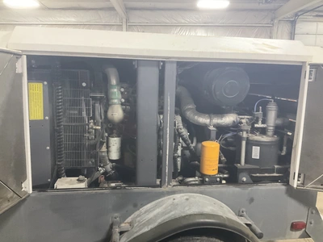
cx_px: 162
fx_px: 271
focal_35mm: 29
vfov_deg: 48.2
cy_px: 121
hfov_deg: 61.7
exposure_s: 1/40
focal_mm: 3
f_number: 1.8
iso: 200
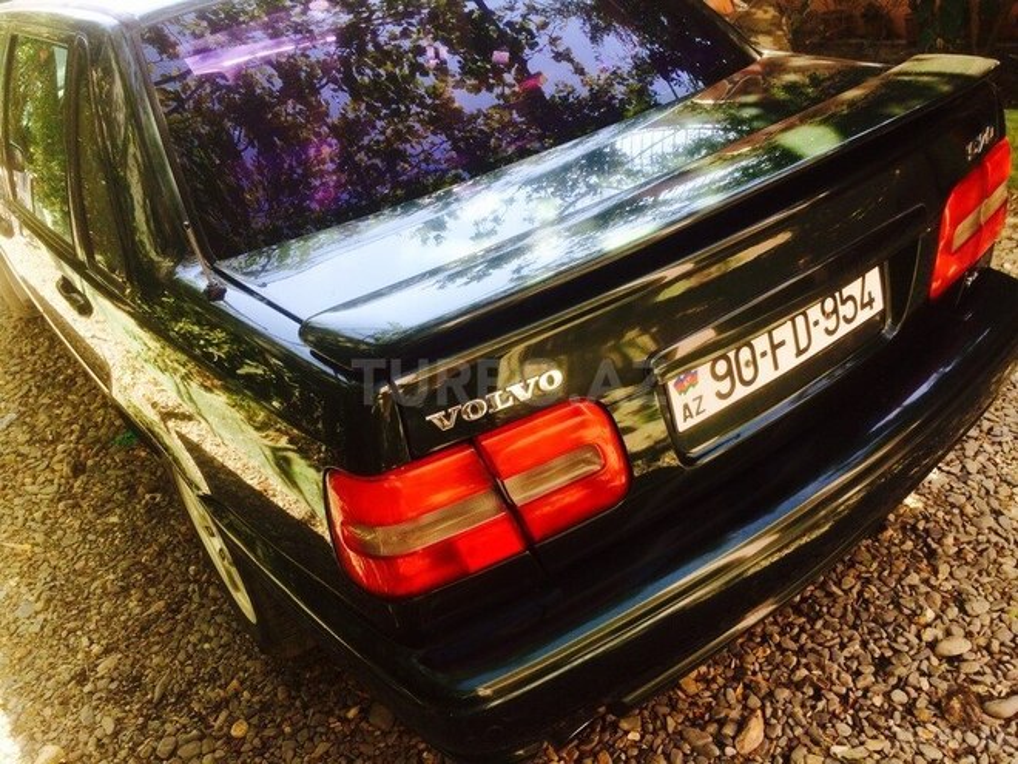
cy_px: 382
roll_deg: +10.0
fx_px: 853
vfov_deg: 48.2
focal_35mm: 29
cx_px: 509
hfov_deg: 61.7
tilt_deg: -35.0
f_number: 2.2
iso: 32
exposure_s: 1/304
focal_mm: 4.15
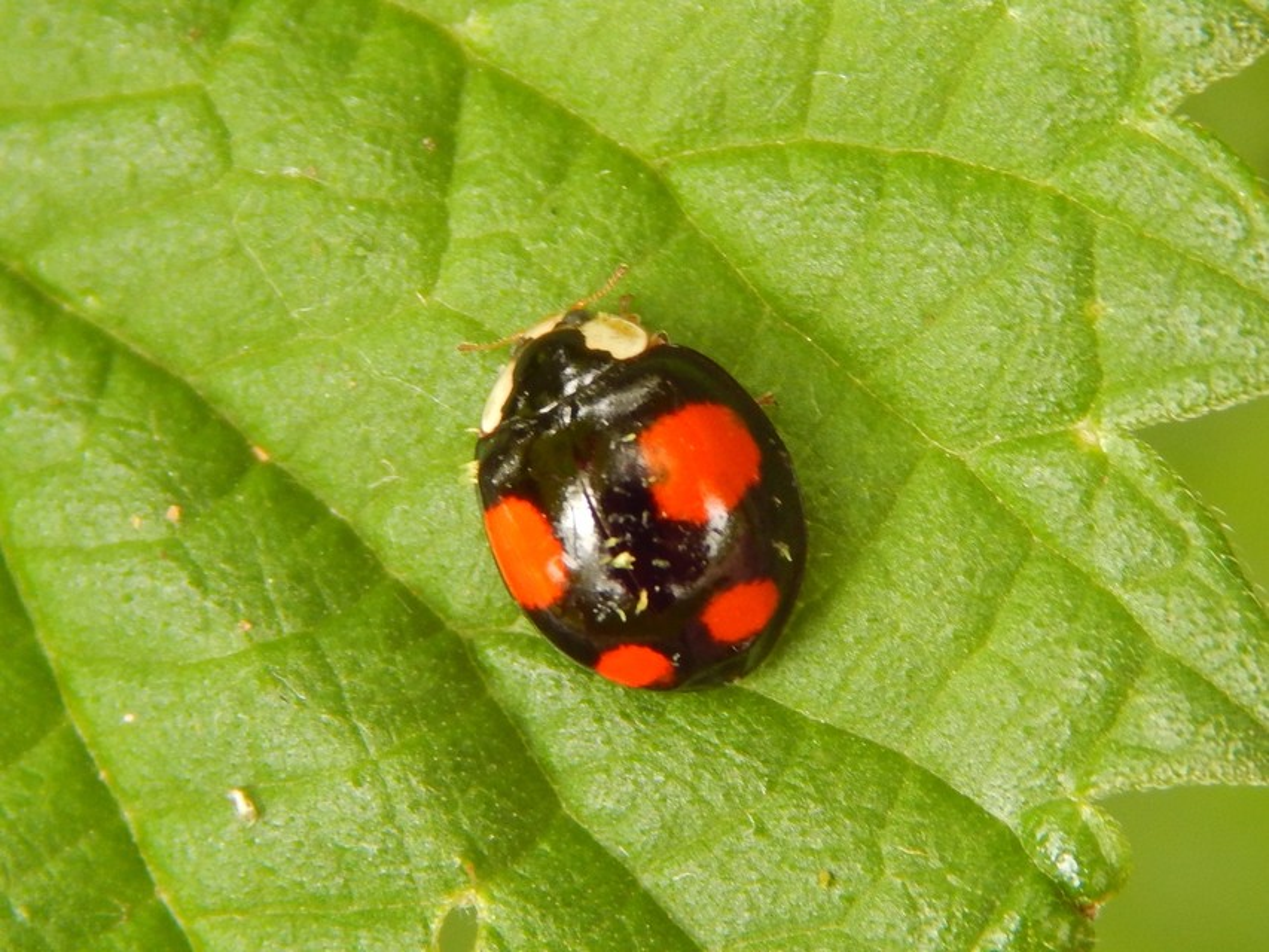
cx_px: 634
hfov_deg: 15.1
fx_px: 4803
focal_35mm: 131
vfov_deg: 11.3
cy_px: 476
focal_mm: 23.4
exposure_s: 1/30
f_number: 4.8
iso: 180
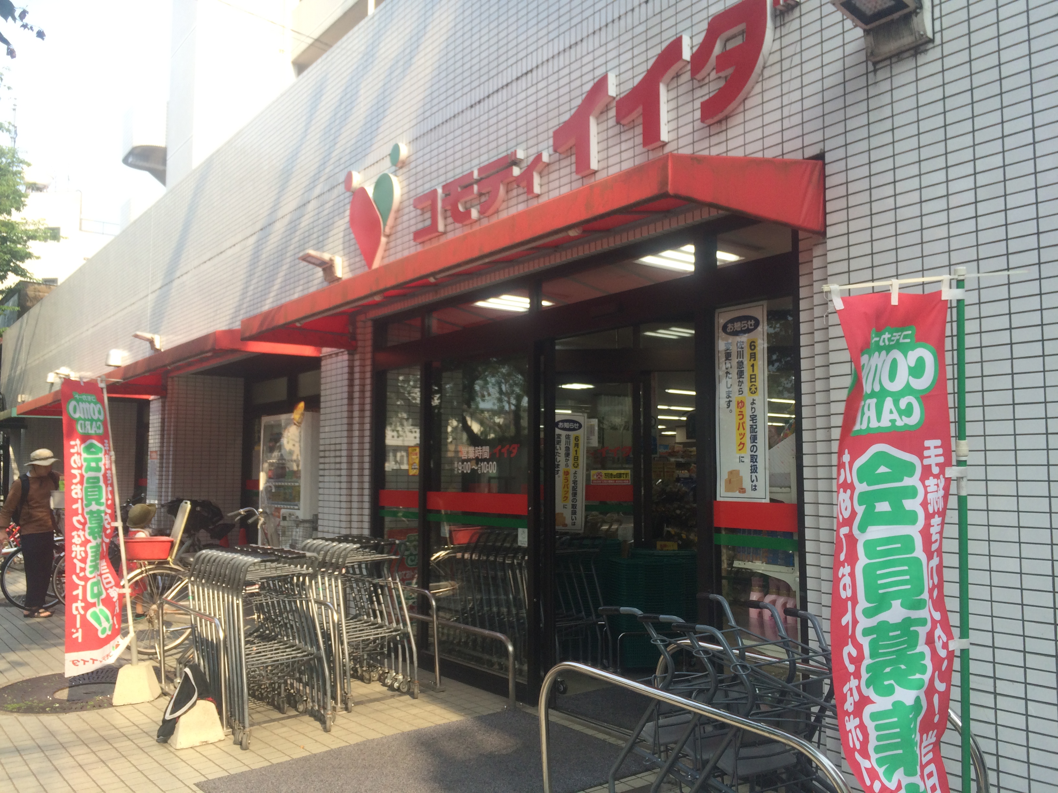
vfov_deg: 48.2
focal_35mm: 29
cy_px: 396
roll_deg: +0.4
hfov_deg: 61.7
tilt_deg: +4.6
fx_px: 886
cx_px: 529
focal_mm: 4.15
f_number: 2.2
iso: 32
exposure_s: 1/466
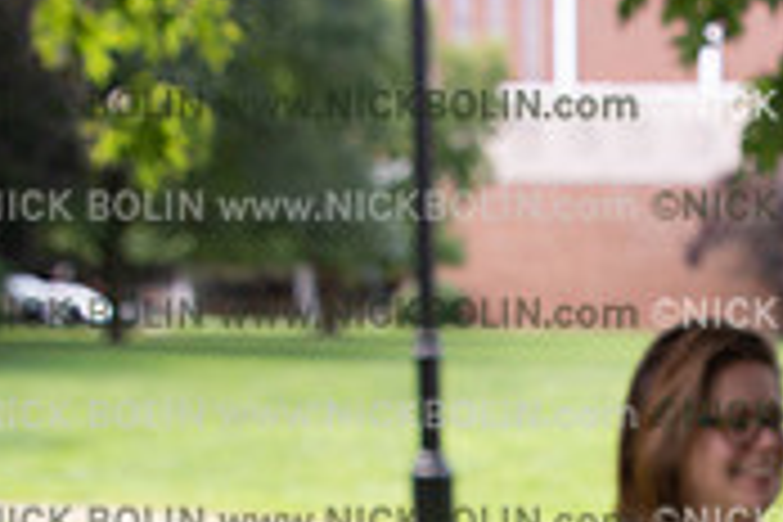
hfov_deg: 22.8
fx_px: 1740
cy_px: 835
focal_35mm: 80
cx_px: 994
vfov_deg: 15.4
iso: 125
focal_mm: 24
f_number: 3.5
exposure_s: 1/200
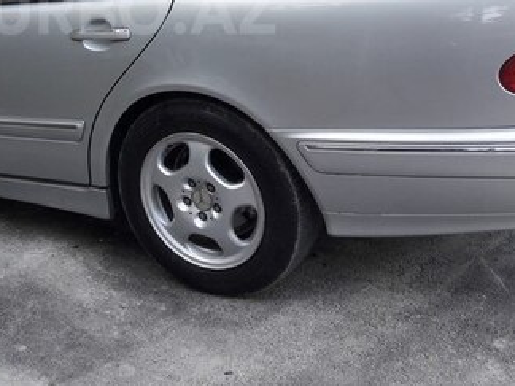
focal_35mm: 57
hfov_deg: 33.0
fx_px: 848
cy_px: 10
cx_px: 113
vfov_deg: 24.6
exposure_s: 1/107
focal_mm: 3.7
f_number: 1.9
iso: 40
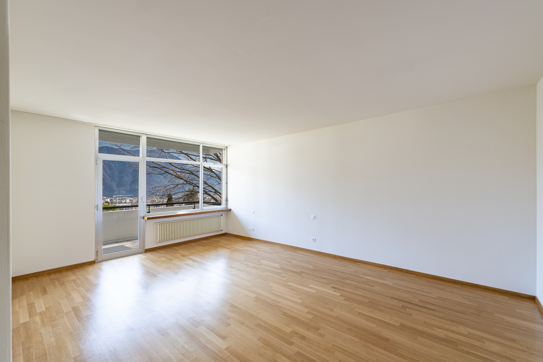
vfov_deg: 81.2
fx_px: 211
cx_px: 272
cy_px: 181
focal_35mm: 14
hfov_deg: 104.3
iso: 100
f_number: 8
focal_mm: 14
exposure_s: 1/4
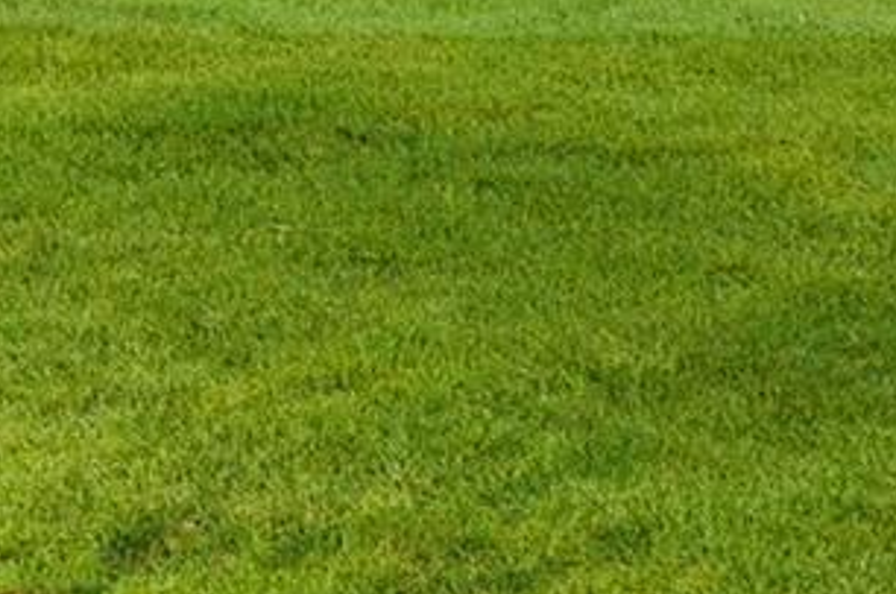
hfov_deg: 7.7
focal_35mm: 241
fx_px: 5989
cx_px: -1569
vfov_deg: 5.5
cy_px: -737
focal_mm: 24
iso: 100
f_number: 13
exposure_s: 1/200
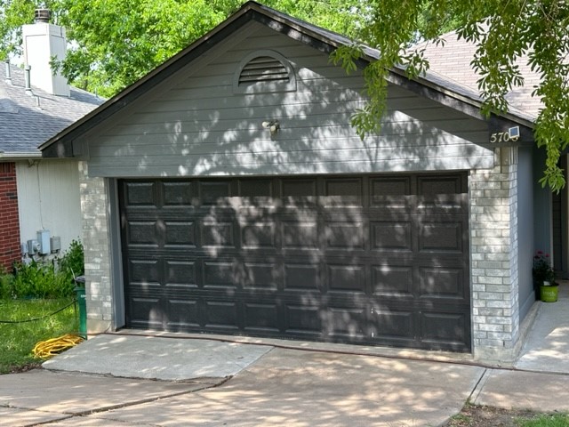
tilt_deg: -5.8
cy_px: 214
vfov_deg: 30.3
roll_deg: +1.6
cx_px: 284
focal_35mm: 48
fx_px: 789
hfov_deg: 39.7
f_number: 1.78
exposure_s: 1/491
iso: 64
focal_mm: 6.86
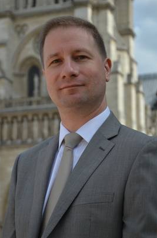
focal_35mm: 97
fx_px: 638
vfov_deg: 21.1
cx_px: 83
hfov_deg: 14.0
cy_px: 120
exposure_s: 1/4000
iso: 500
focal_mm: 58
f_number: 5
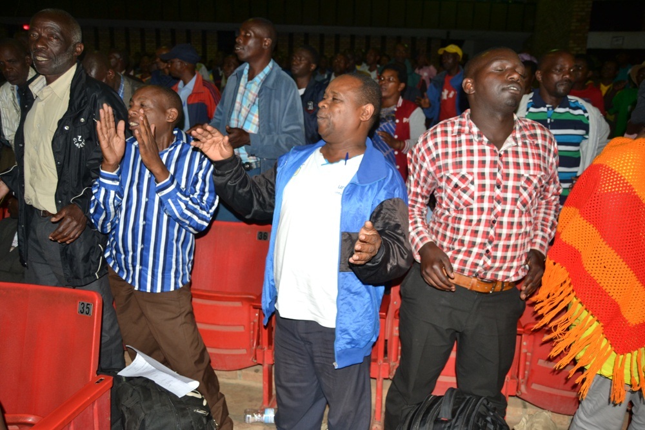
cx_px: 322
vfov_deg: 47.9
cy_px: 215
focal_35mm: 27
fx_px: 484
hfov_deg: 67.4
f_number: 4
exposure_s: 1/60
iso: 400
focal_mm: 18
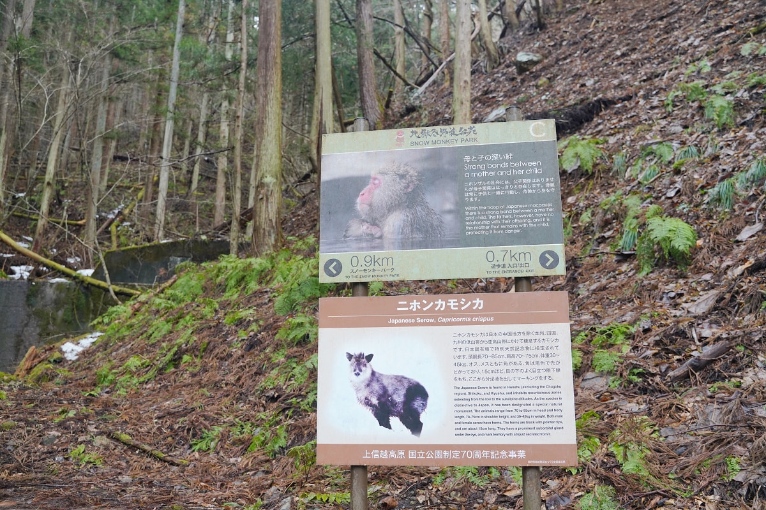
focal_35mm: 30
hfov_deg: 61.9
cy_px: 255
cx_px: 383
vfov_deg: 43.6
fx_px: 638
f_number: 4
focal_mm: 30
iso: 800
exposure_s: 1/160
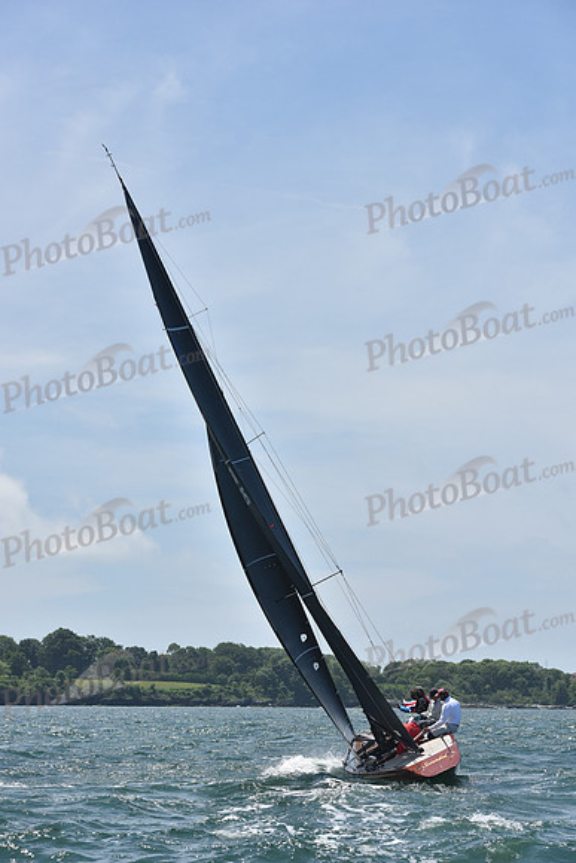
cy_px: 432
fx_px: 1919
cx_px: 288
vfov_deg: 25.4
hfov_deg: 17.1
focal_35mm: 80
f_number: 8
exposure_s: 1/1250
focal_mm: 80
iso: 250
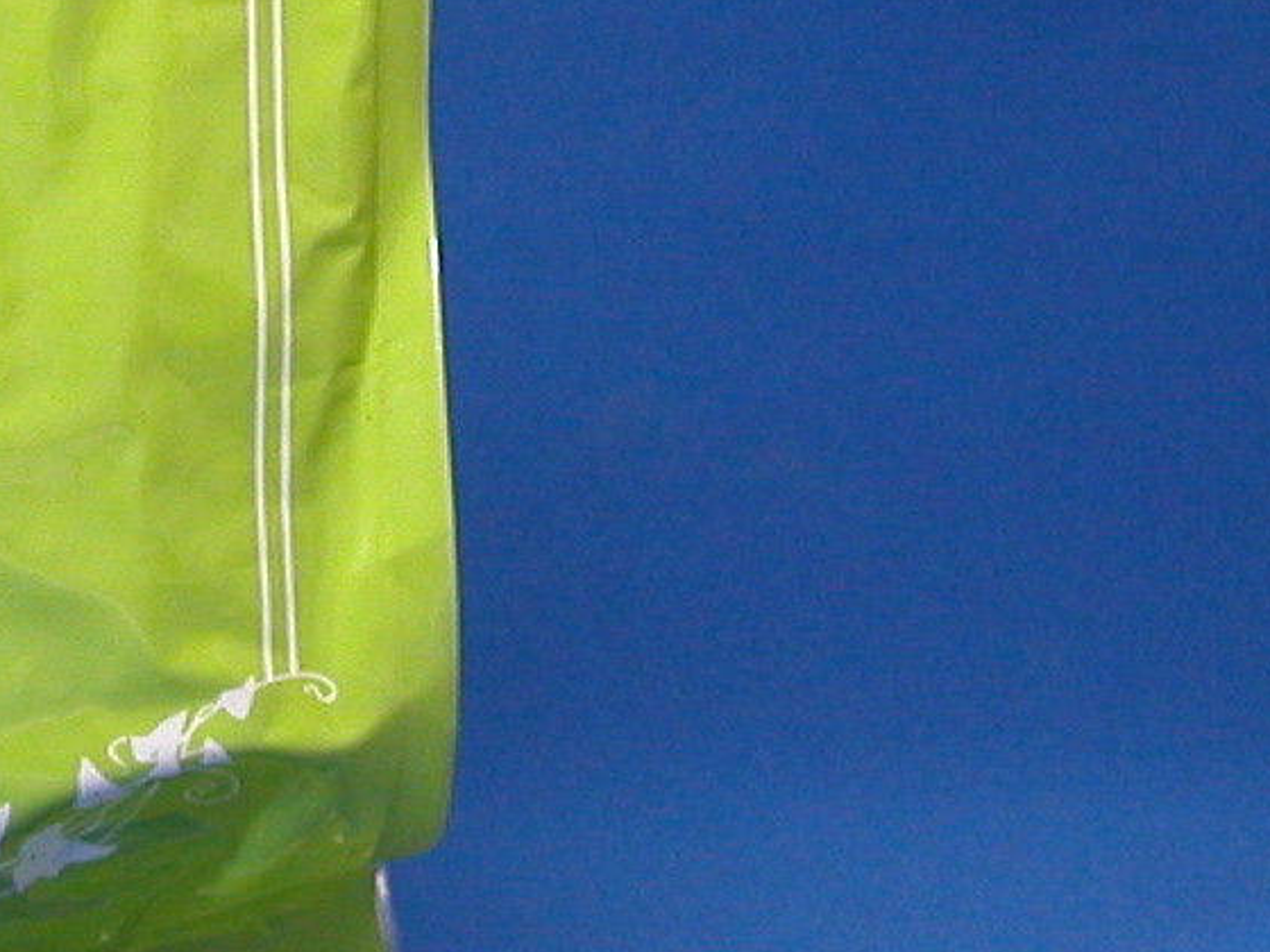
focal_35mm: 183
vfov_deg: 8.1
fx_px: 6714
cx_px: -533
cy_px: -63
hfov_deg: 10.5
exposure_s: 1/8.8
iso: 167
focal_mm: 9.7
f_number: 3.5
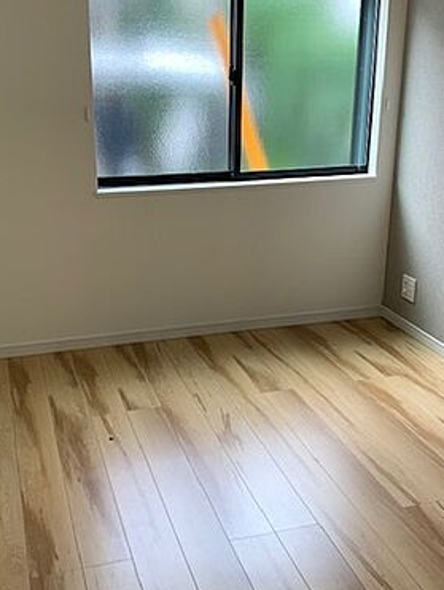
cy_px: 285
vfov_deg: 44.7
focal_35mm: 42
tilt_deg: -16.3
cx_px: 201
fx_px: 717
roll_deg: +0.2
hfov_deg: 34.4
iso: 50
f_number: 1.8
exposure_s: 1/100
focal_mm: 4.25
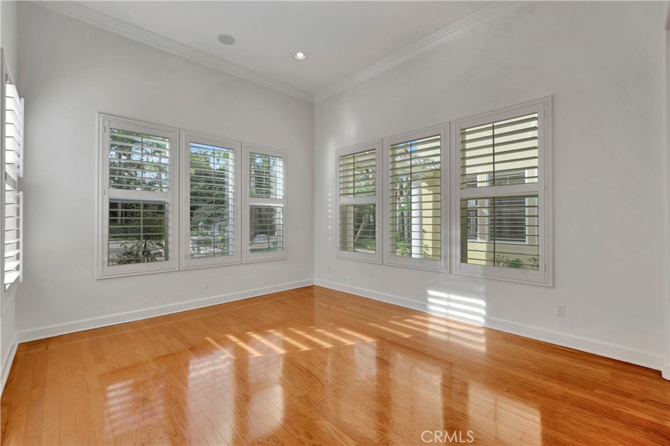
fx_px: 279
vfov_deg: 77.3
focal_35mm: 15
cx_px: 335
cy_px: 223
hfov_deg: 100.4
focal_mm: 10
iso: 100
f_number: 5.6
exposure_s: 1/80
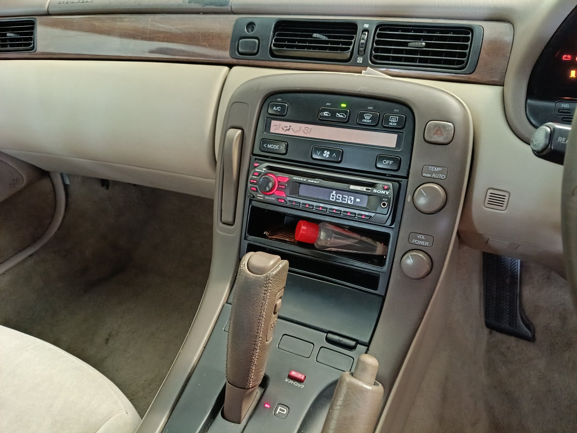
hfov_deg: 67.3
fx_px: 433
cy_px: 216
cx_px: 288
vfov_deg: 53.1
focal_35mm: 26
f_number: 1.8
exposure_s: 1/25
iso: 4893
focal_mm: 4.81
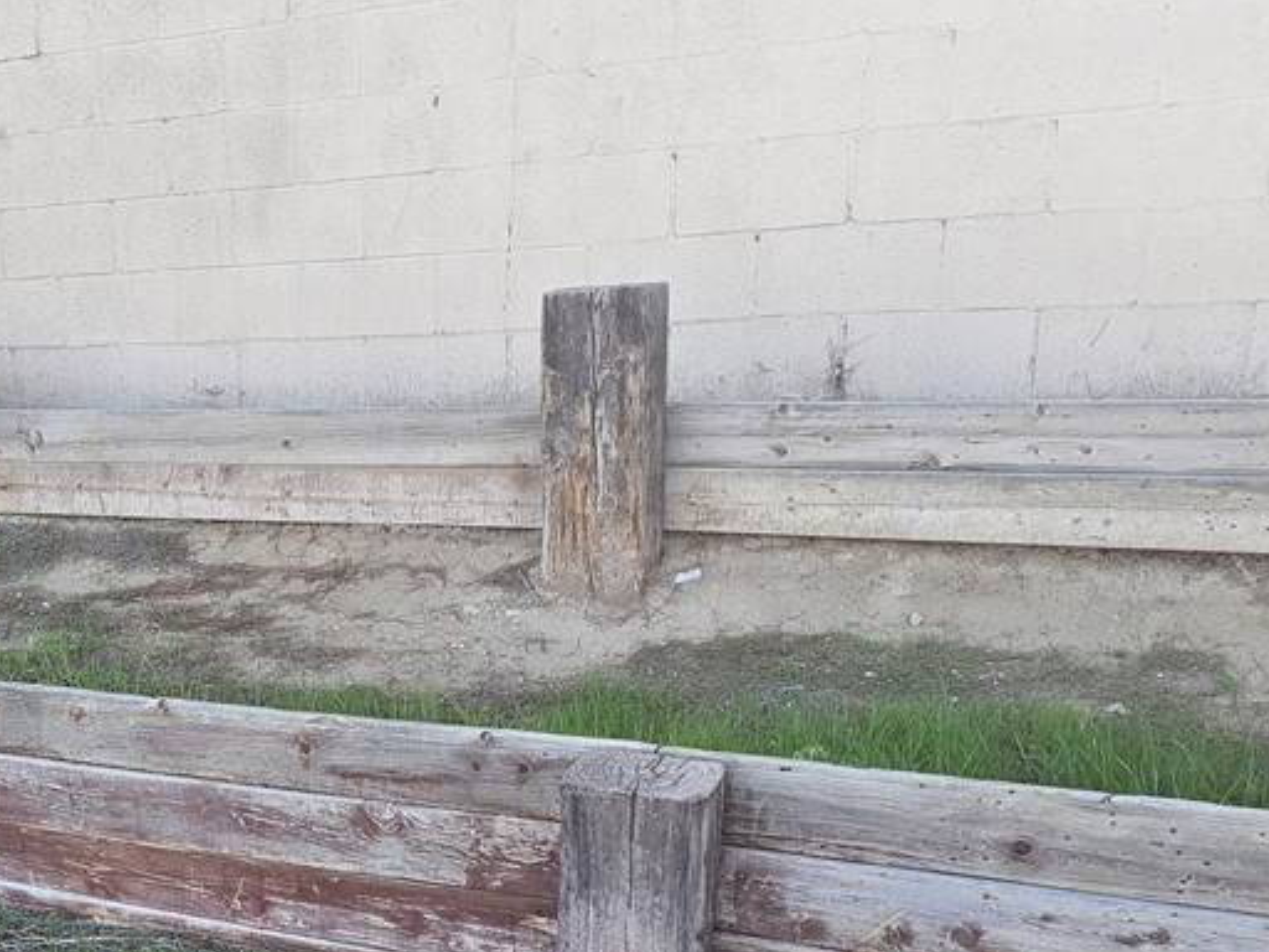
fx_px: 1686
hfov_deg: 38.4
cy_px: 850
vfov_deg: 30.2
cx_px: 126
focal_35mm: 46
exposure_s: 1/120
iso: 12
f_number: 1.7
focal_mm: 6.3
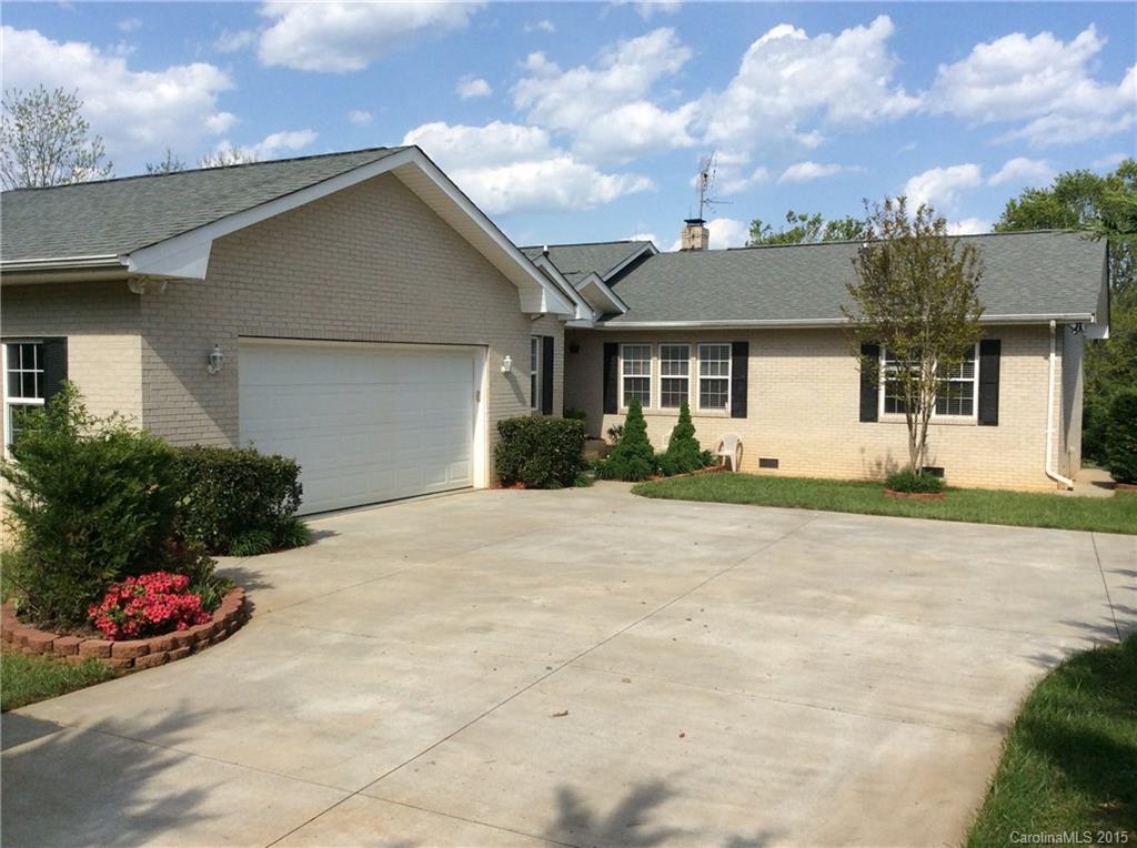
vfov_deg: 42.8
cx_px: 568
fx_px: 1082
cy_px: 424
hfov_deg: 55.4
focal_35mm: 33
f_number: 2.4
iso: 32
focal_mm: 3.3
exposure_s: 1/2045
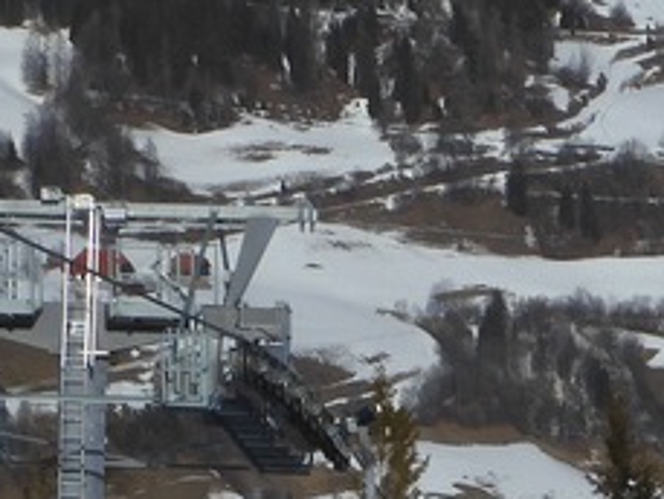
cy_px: 983
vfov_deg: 3.7
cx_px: 1183
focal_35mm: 394
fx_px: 7562
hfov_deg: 5.0
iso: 100
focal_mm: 16.9
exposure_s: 1/1600
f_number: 5.6
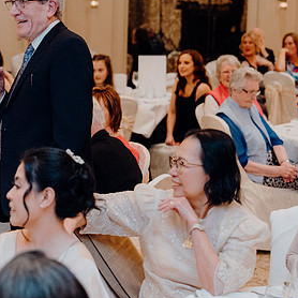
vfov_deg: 14.1
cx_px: 1
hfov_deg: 13.9
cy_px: 124
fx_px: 1208
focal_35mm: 124
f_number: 3.5
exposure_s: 1/160
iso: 3200
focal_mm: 70
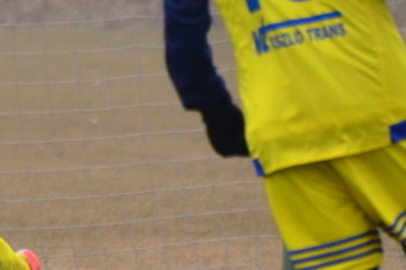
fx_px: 21695
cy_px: 111
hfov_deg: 1.1
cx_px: -281
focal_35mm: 1926
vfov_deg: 0.7
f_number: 5.6
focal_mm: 300
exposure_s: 1/1000
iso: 800
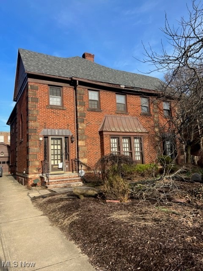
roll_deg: +3.1
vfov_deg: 67.3
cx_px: 102
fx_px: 203
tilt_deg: +7.5
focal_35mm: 26
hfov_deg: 53.1
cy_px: 136
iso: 50
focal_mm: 5.7
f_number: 1.5
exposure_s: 1/2045
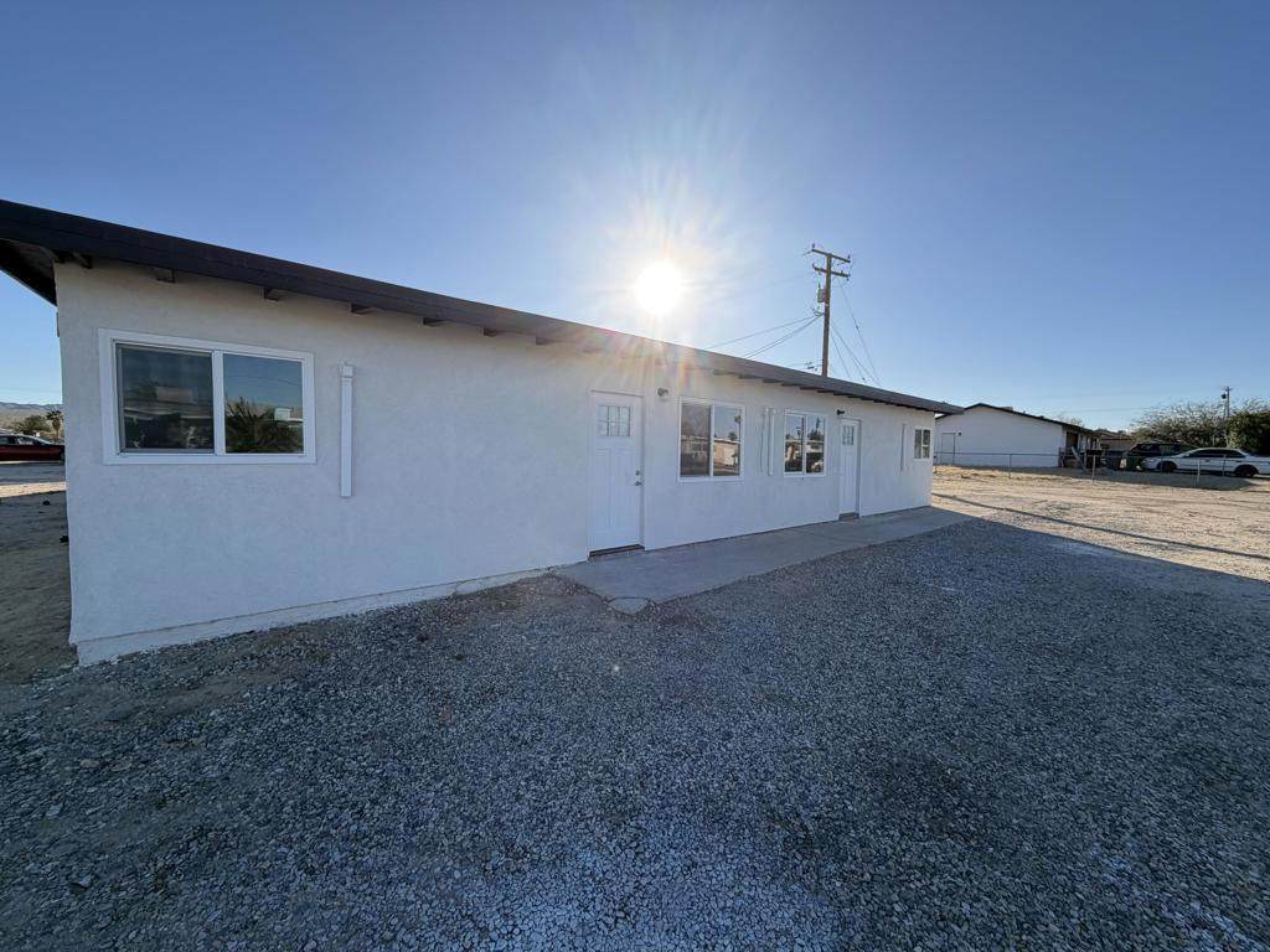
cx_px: 635
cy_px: 476
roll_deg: -1.6
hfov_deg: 102.1
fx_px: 514
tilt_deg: -1.2
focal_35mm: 14
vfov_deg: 85.7
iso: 40
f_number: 2.2
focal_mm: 2.22
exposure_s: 1/734
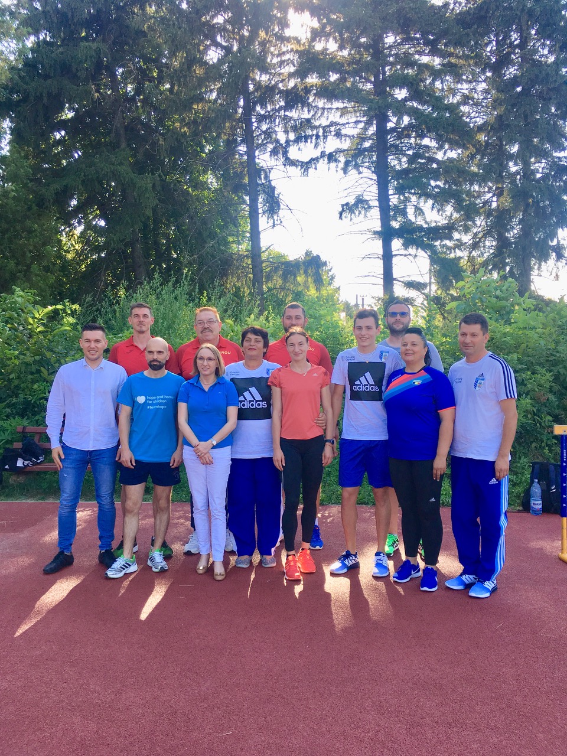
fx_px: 633
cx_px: 284
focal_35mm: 29
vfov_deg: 61.7
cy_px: 378
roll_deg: +0.9
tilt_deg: -3.1
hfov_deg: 48.2
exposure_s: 1/386
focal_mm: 4.15
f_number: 2.2
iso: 25
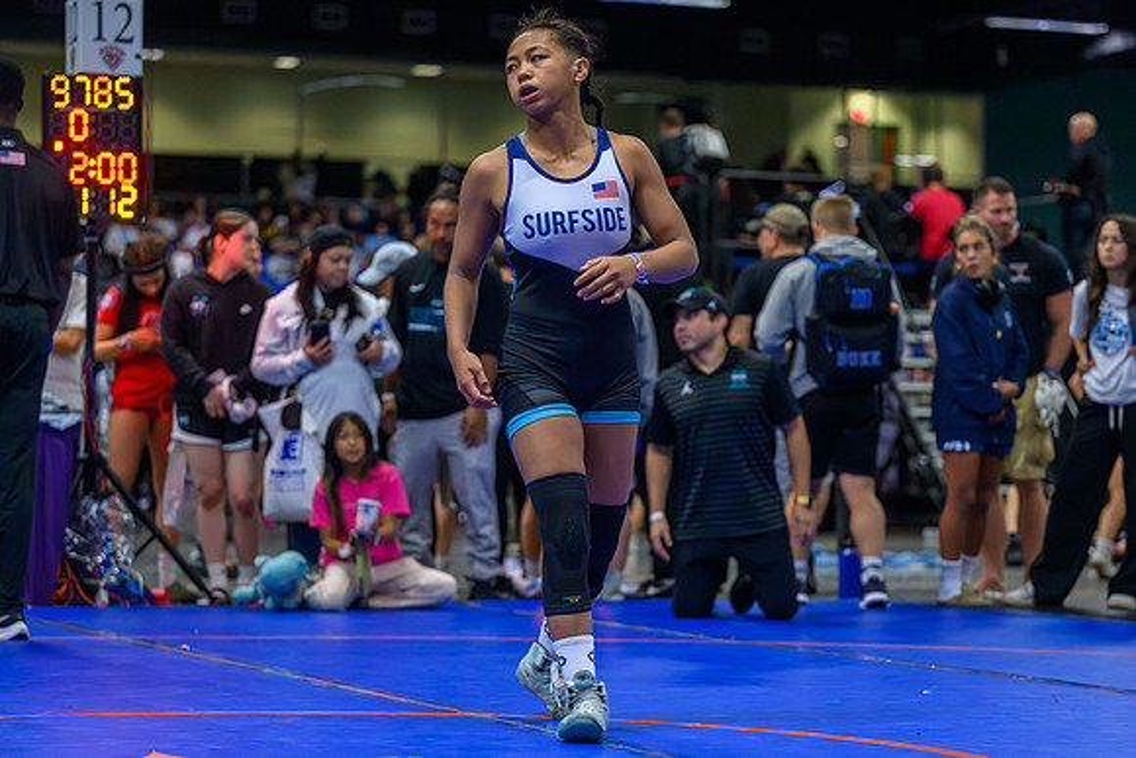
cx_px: 582
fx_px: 3232
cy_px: 391
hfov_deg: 19.9
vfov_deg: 13.4
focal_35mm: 102
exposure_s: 1/800
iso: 12800
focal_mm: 91
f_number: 2.8
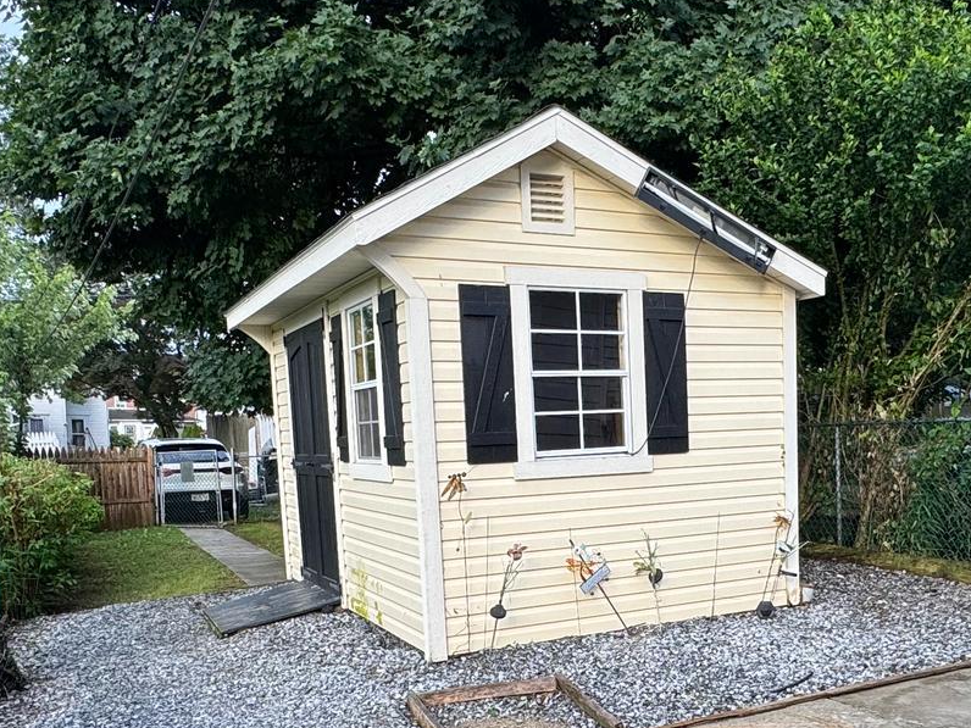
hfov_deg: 50.5
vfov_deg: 38.6
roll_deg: -0.8
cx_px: 639
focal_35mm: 36
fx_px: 1010
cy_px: 550
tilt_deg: -6.1
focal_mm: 2.22
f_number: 2.2
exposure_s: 1/381
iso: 40
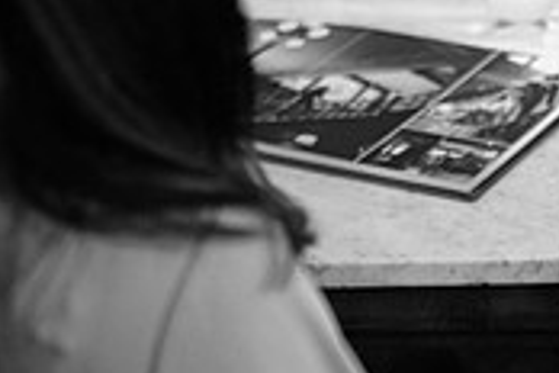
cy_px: 285
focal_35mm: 117
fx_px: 1817
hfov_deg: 17.0
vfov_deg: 11.7
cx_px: 607
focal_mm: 35
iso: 1100
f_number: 1.6
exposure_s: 1/125
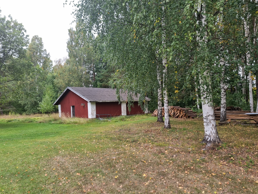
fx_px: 179
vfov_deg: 56.8
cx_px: 129
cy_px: 97
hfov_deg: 71.6
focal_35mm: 24
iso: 50
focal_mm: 6.7
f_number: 1.8
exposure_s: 1/100
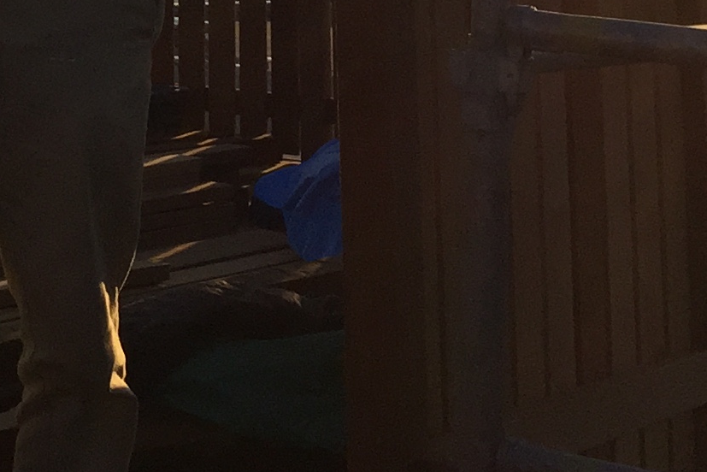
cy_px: -496
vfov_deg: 10.5
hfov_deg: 16.3
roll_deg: -1.5
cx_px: -206
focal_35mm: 119
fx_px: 2338
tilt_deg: +8.2
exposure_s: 1/2639
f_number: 2.2
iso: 32
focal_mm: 4.15
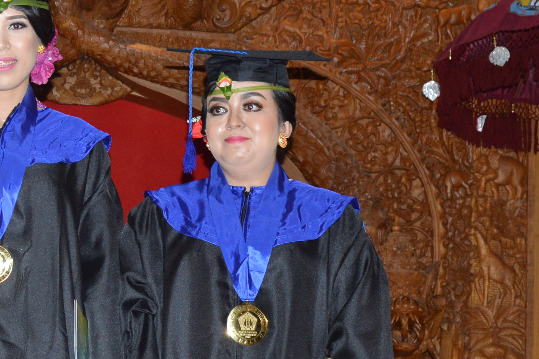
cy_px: 213
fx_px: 1811
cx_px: -98
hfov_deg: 16.3
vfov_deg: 11.3
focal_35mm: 121
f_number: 4
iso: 400
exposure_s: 1/60
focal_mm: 28
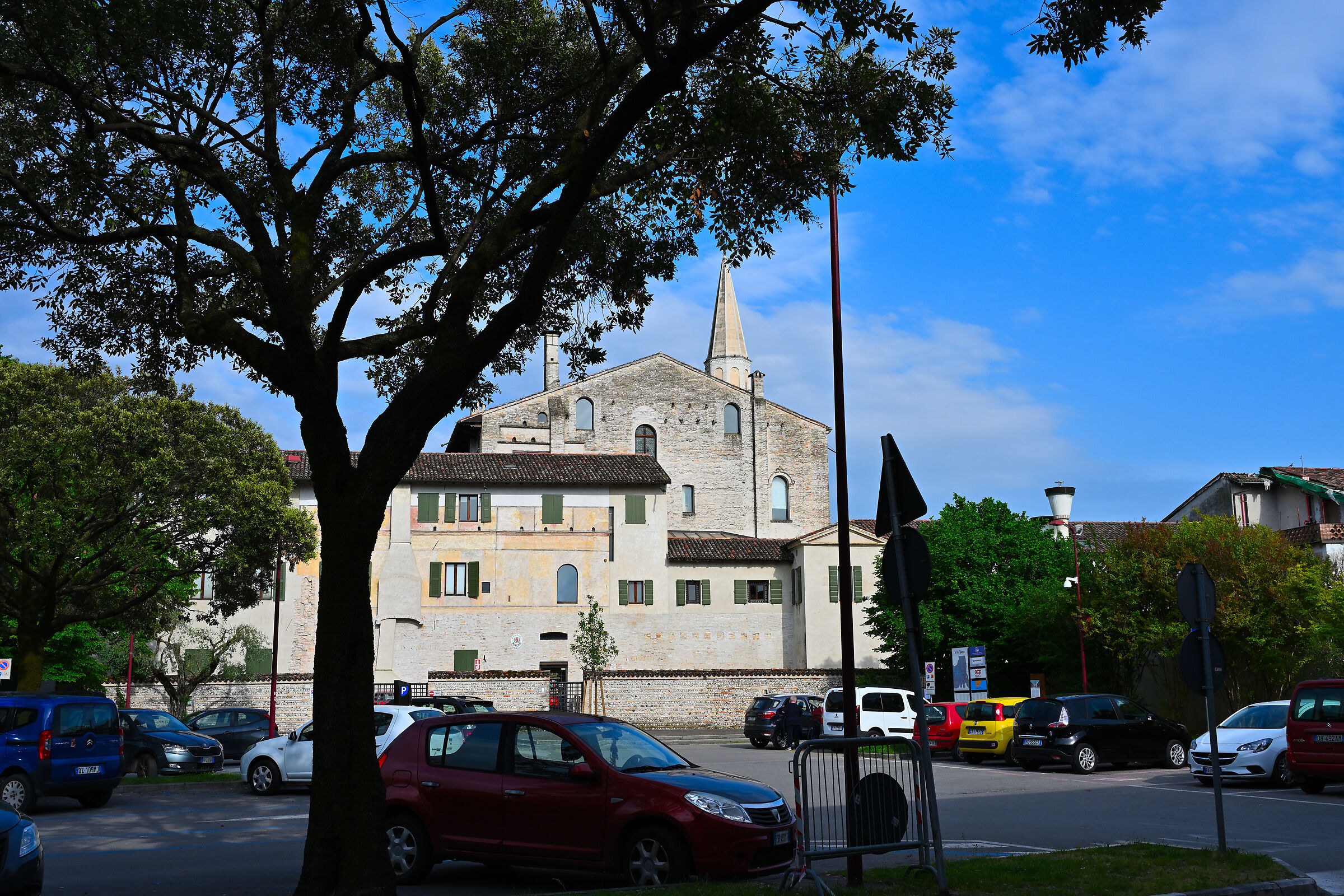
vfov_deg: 37.9
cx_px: 672
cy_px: 448
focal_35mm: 35
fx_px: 1307
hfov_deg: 54.4
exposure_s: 1/200
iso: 100
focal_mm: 35
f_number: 13
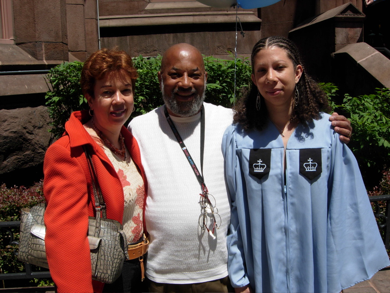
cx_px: 195
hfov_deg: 51.4
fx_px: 406
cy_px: 146
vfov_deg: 39.7
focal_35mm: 36
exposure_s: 1/373
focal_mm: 7.5
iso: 50
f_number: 6.8
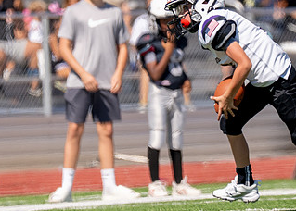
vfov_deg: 1.8
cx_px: 266
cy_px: 74
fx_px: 6844
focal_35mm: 814
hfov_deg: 2.5
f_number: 2.8
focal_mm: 200
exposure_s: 1/5000
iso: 200
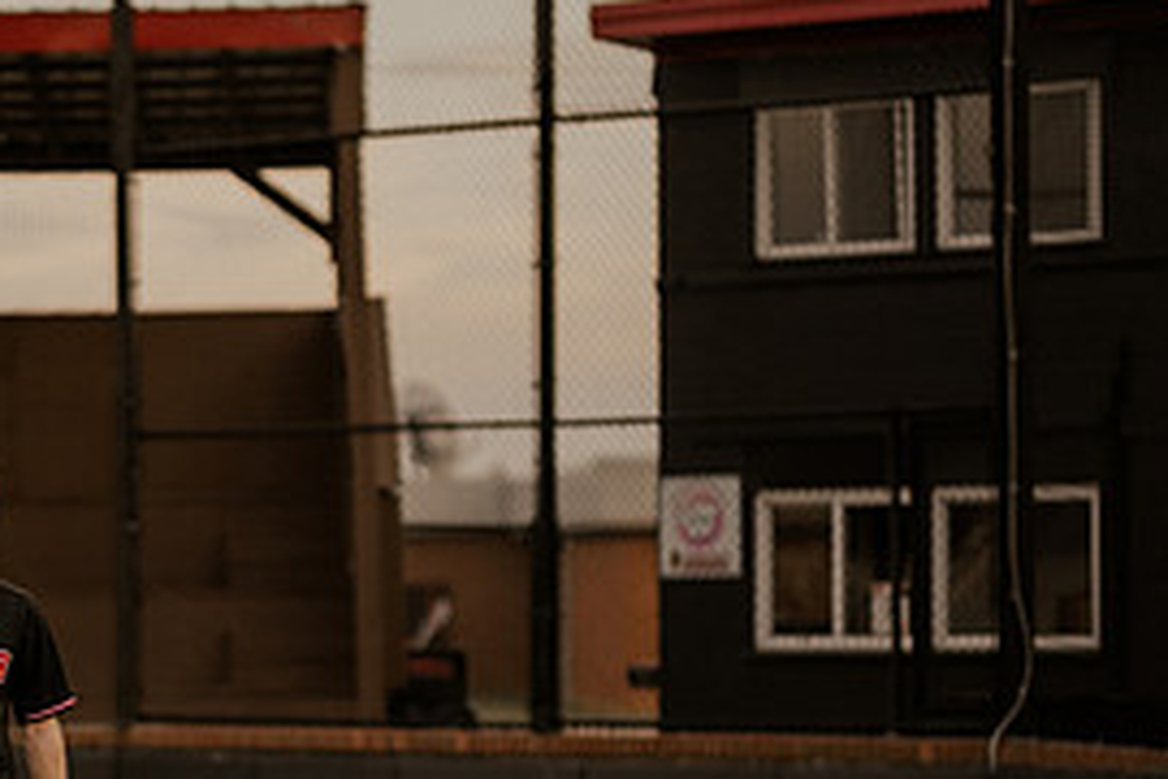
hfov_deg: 10.9
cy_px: 764
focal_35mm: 186
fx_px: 6034
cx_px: -48
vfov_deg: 7.4
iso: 800
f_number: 1.4
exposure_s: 1/3200
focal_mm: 85
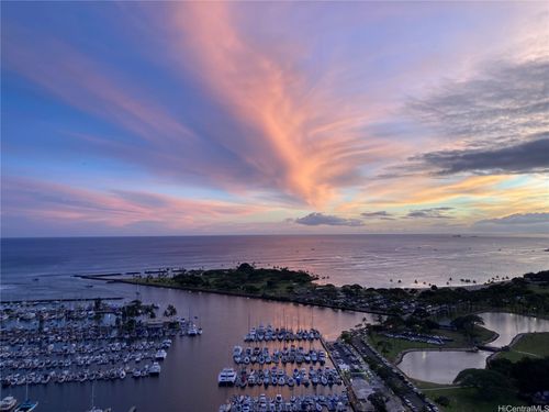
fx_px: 444
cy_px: 206
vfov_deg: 49.7
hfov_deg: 63.4
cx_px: 274
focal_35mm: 28
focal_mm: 3.99
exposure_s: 1/60
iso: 50
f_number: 1.8
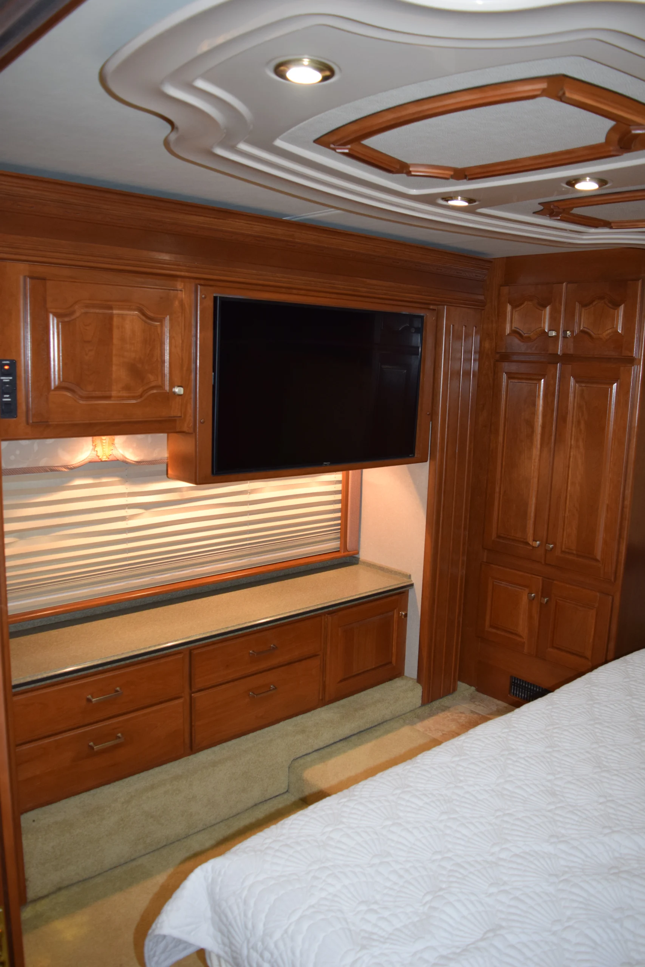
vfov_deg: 67.4
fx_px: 725
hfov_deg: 47.9
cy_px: 484
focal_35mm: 27
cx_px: 322
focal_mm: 18
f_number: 4
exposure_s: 1/60
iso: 800
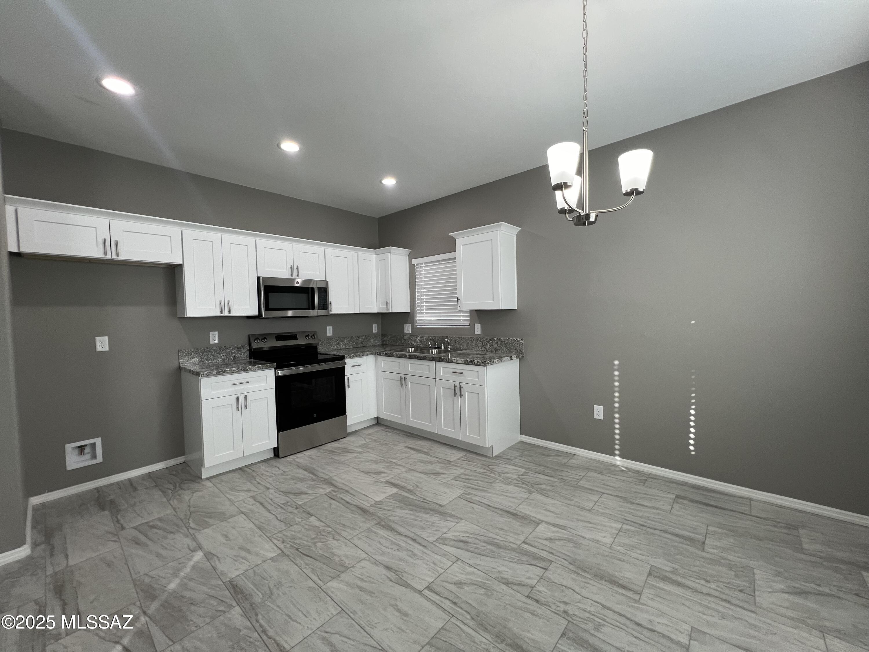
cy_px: 326
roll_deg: +1.3
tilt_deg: -1.8
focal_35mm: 13
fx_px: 326
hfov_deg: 106.2
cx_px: 434
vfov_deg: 89.9
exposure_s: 1/120
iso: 125
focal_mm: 1.57
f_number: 1.8
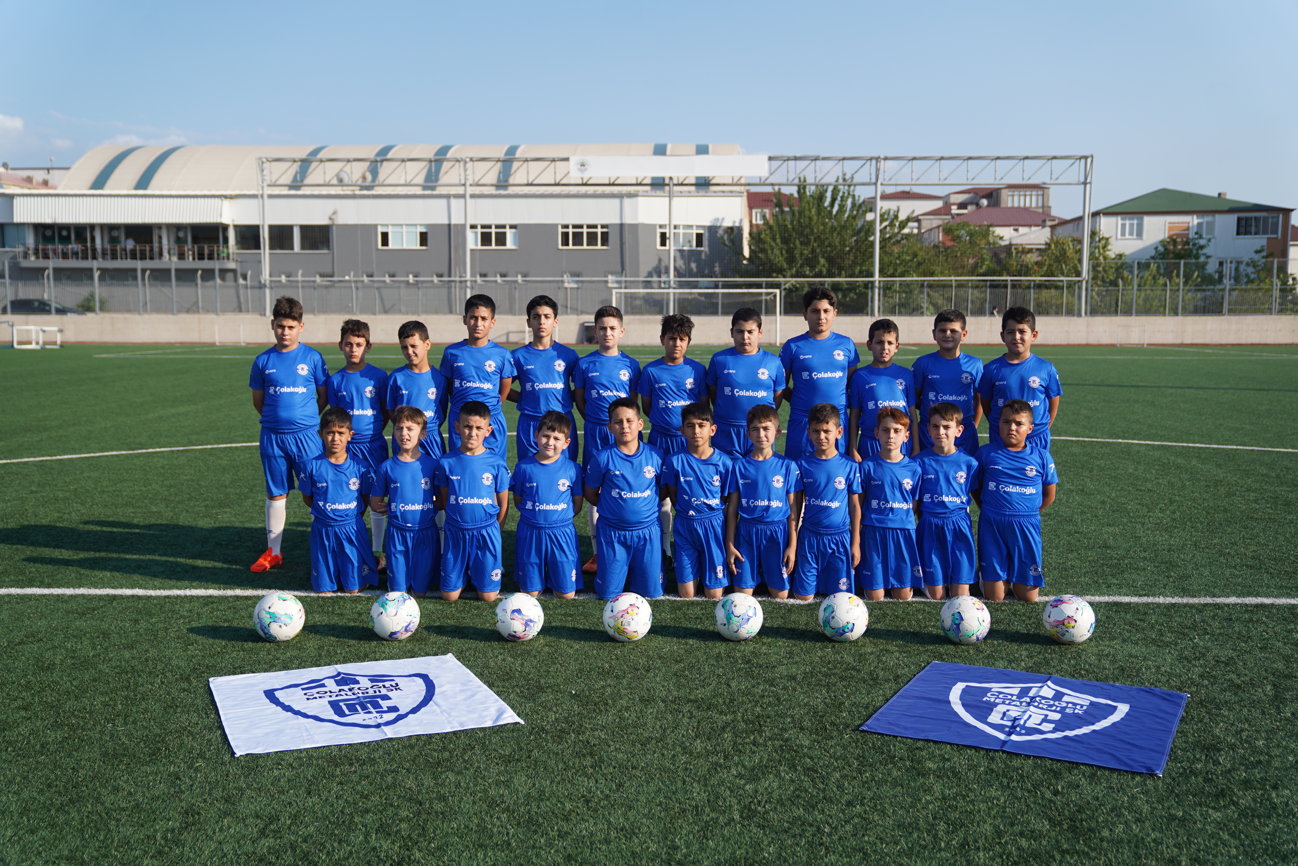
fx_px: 1262
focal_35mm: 35
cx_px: 649
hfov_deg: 54.4
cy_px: 433
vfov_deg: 37.9
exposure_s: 1/2500
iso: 200
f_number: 2.8
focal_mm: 35
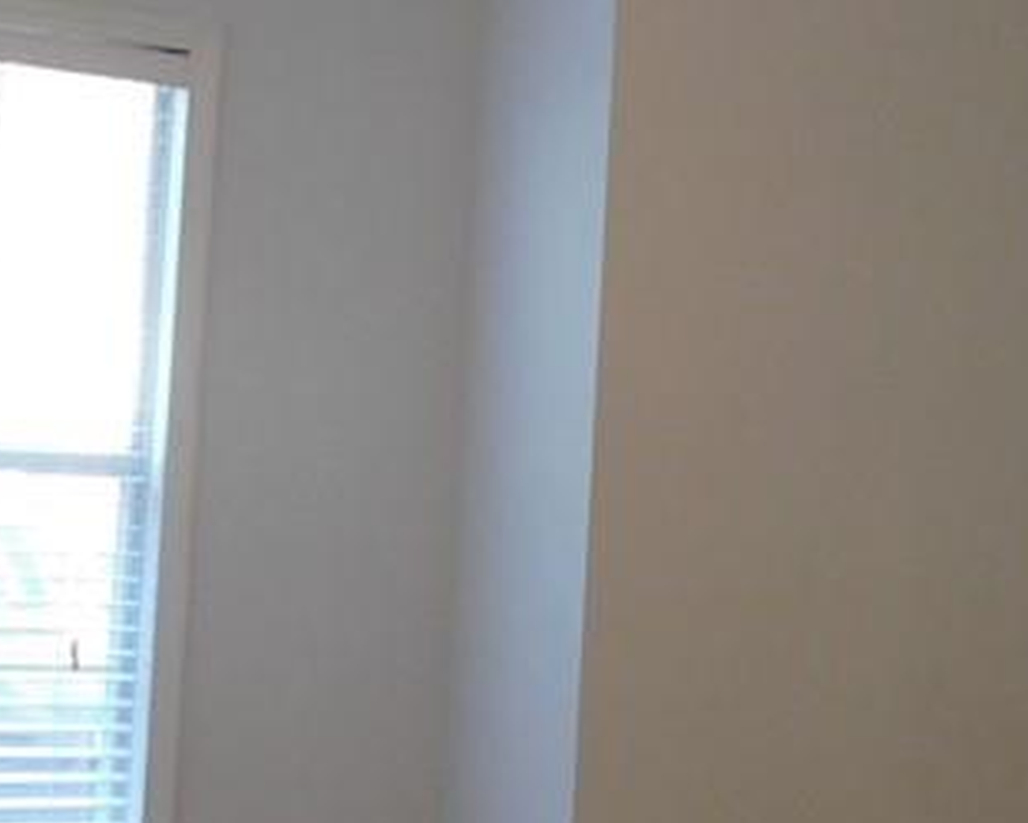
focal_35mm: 74
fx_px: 2252
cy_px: 314
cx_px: 688
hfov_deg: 25.6
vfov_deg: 20.7
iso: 320
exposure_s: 1/30
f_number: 3
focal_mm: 4
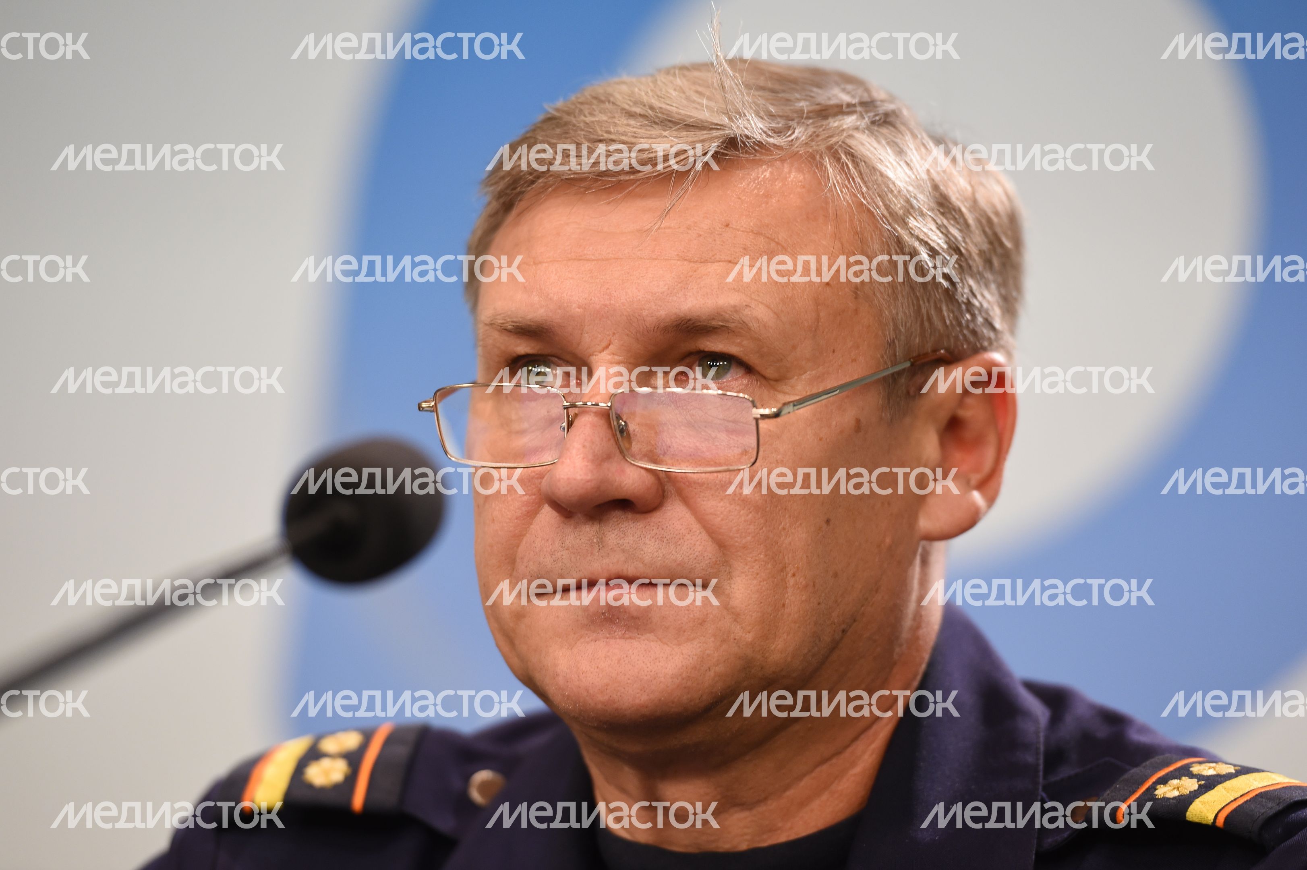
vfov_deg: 6.9
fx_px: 7257
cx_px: 654
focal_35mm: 200
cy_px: 435
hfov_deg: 10.3
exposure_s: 1/250
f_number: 3.5
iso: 1600
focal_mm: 200
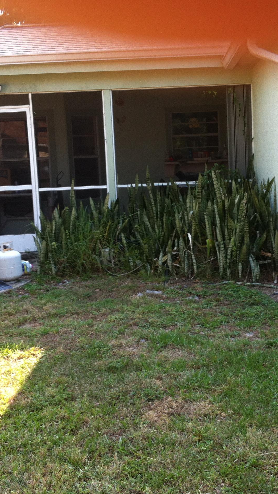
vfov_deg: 39.9
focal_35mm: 52
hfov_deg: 23.0
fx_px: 681
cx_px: 185
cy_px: 247
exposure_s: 1/128
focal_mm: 3.85
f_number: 2.8
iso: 80
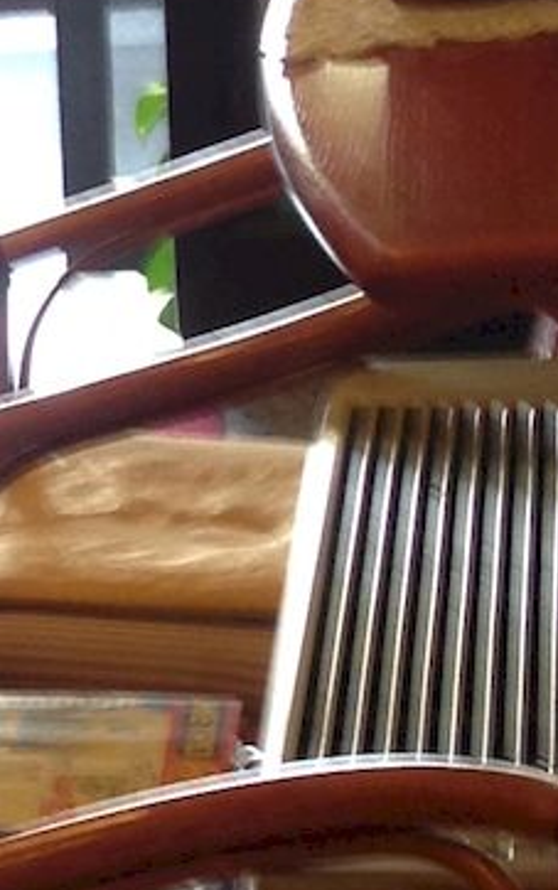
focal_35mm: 193
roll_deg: +6.9
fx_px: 4685
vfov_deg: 10.8
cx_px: -873
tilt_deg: -14.9
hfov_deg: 6.4
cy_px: 494
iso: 80
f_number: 2.4
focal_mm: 4.12
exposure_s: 1/20
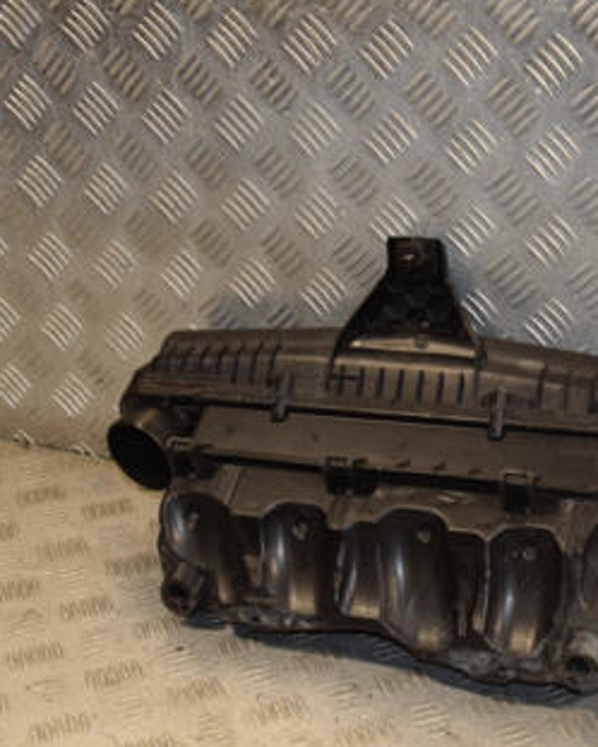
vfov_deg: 27.9
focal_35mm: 68
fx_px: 1502
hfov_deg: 22.0
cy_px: 389
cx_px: 536
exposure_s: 1/200
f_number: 5.6
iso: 800
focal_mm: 25
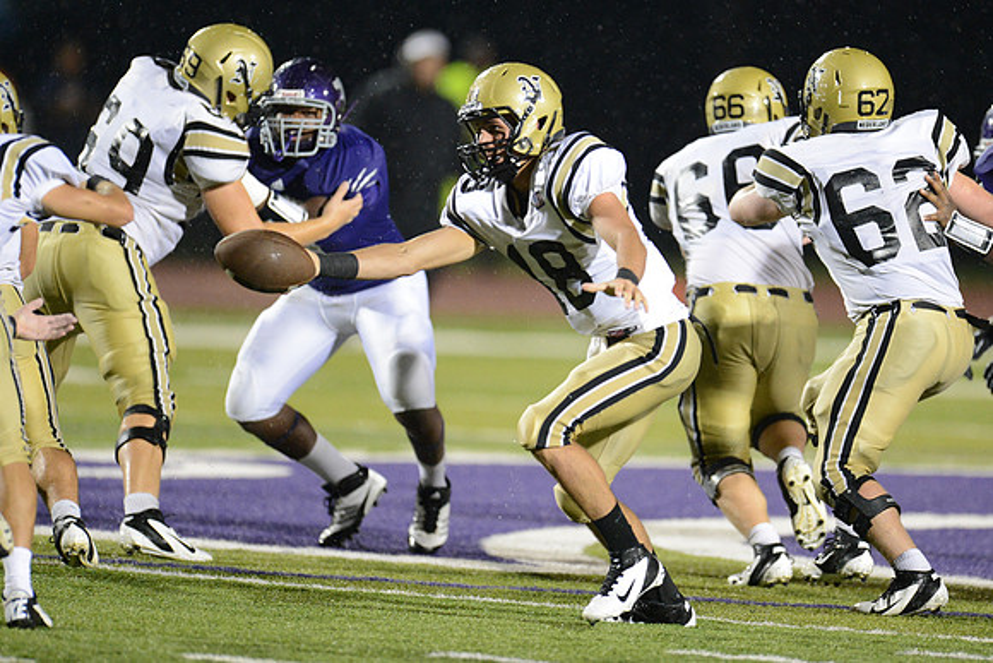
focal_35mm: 400
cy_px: 332
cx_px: 496
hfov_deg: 5.2
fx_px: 11035
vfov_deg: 3.4
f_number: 2.8
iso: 5000
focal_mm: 400
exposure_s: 1/1000
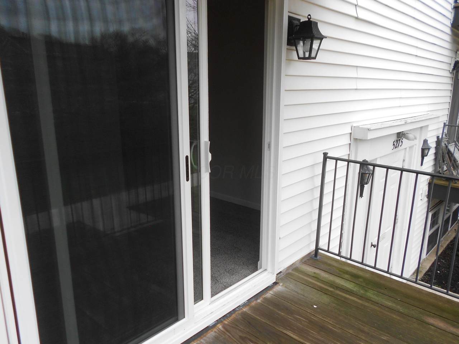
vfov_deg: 53.1
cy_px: 172
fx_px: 345
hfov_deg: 67.3
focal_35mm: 26
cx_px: 230
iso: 80
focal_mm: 4.6
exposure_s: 1/60
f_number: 3.2
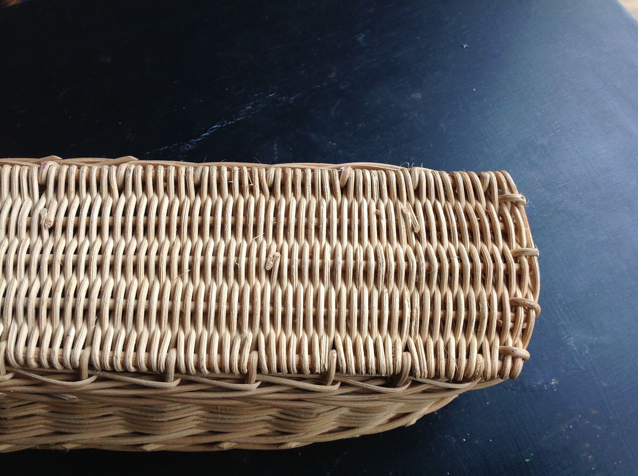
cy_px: 238
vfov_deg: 40.6
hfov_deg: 52.7
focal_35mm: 35
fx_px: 644
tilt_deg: -64.6
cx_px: 319
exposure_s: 1/60
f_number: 2.4
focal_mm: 4.28
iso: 64
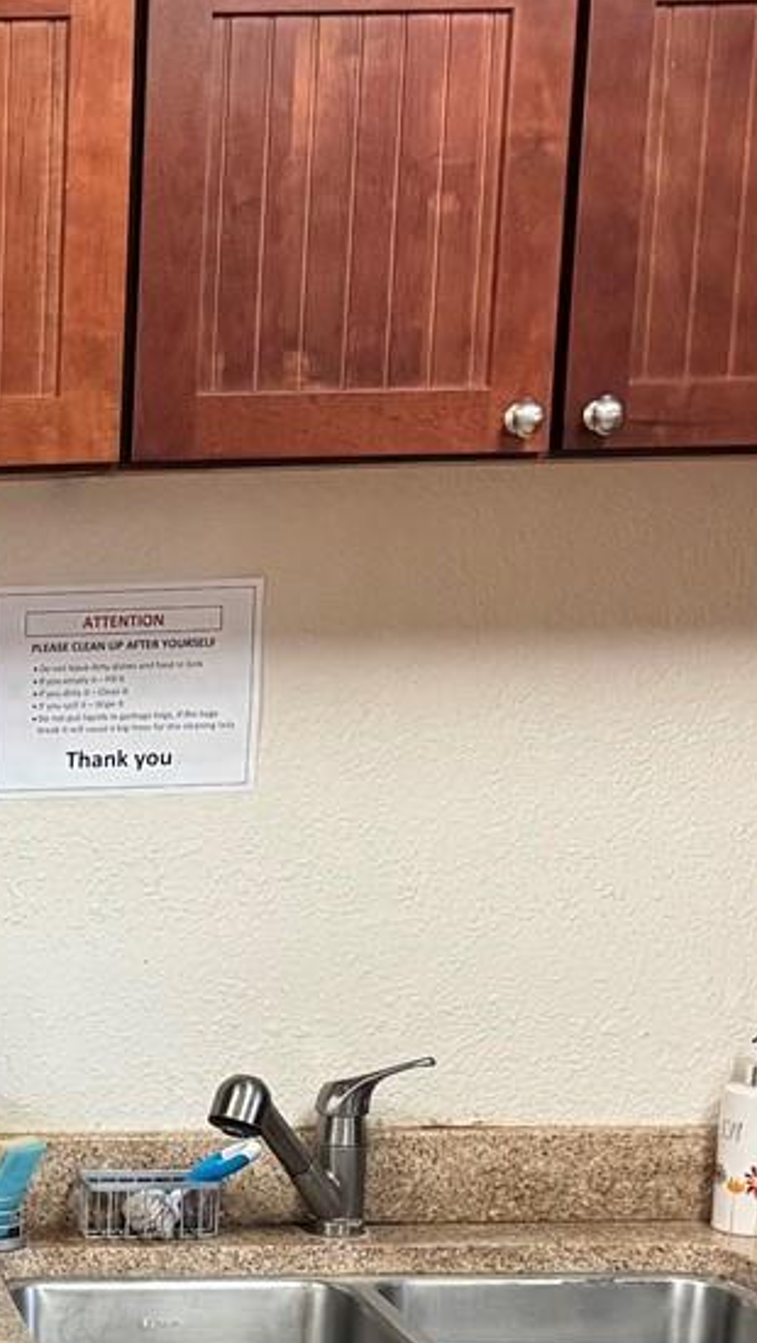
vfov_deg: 27.0
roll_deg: +1.3
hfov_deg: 14.6
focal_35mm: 76
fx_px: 2708
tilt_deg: -12.6
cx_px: -462
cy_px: 1192
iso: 400
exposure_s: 1/60
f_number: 1.78
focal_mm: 6.76
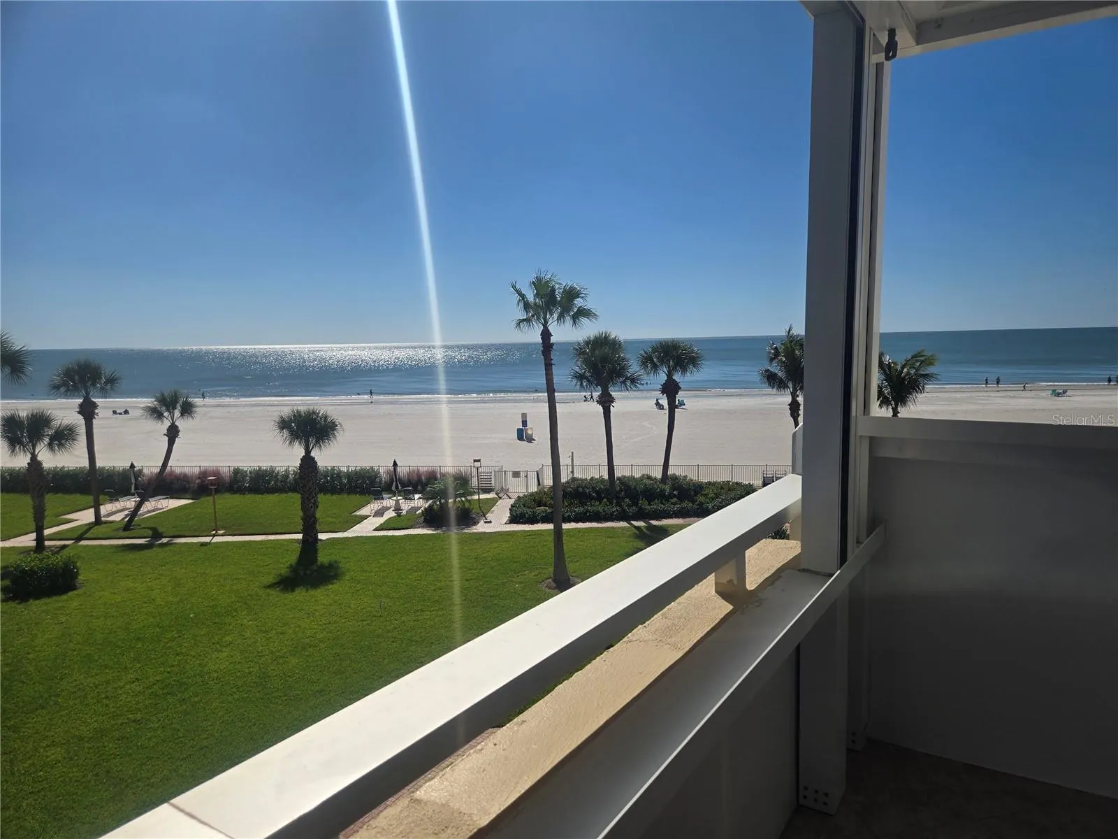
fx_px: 743
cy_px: 420
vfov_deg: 58.9
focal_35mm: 23
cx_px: 559
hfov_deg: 73.9
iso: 25
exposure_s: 1/5259
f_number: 1.8
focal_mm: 5.4
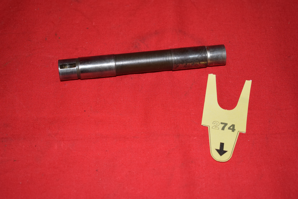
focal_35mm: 60
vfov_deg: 22.6
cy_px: 100
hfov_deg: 33.4
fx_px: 497
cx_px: 149
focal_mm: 40
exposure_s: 1/160
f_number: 5
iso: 640
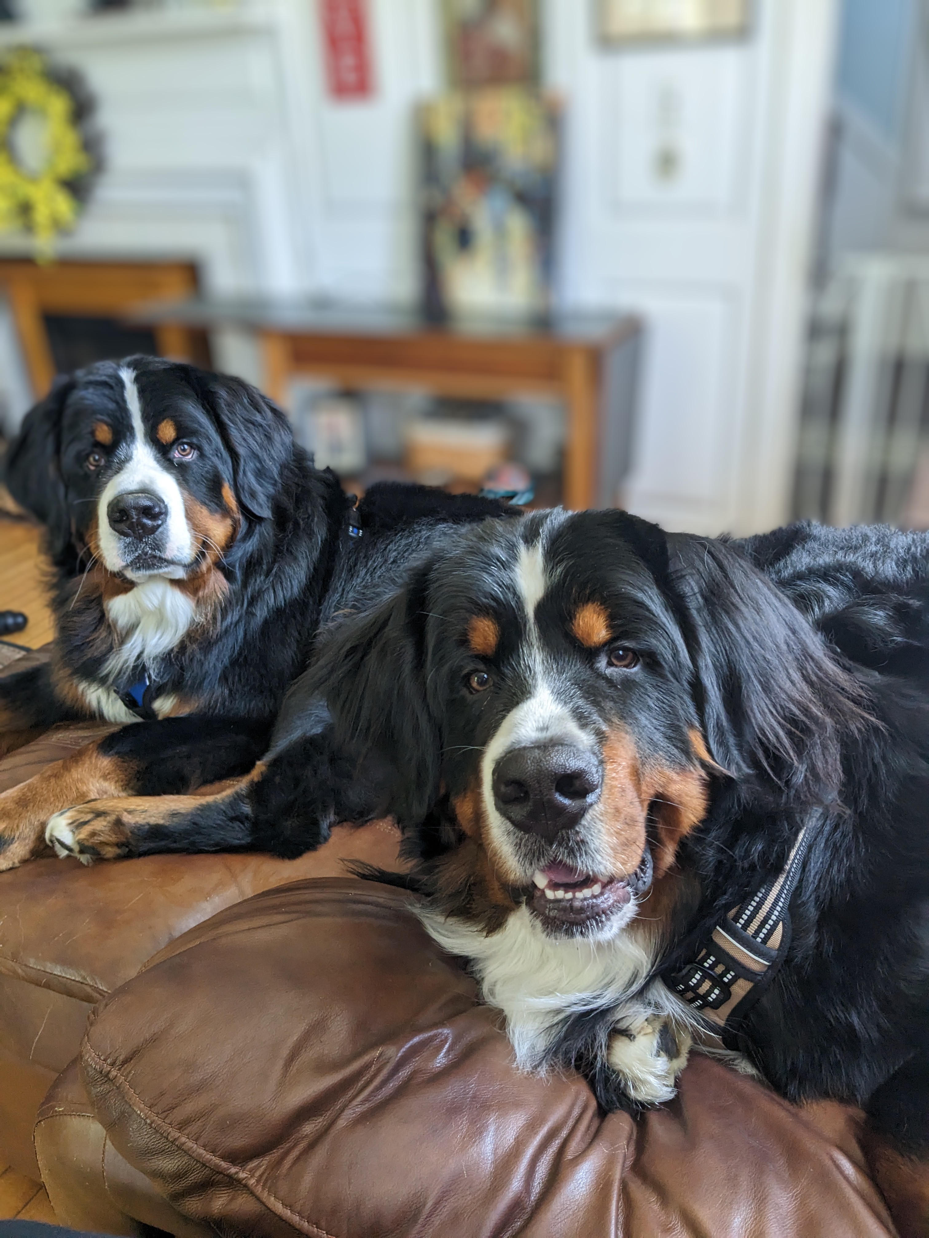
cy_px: 619
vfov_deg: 65.3
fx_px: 966
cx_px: 464
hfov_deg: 51.4
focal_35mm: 27
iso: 246
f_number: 1.73
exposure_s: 1/120
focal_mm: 4.38
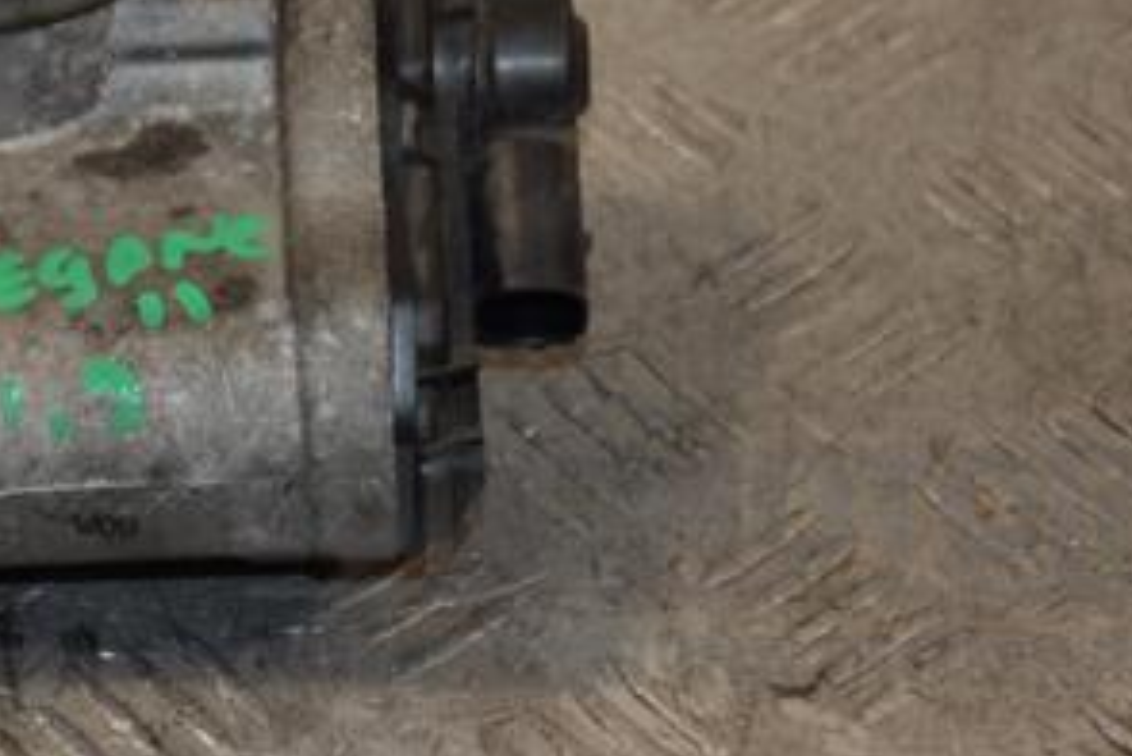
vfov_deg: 7.2
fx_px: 5946
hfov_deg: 10.8
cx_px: 161
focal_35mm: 189
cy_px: -8
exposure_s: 1/200
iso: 800
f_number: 5.6
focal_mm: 62
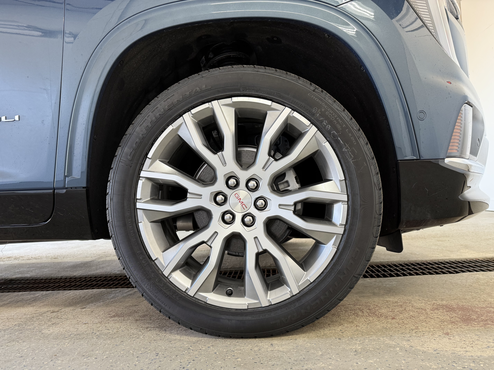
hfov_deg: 71.6
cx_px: 247
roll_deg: +2.9
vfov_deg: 56.8
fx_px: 343
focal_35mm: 24
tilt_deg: +2.9
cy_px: 185
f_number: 1.78
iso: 160
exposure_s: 1/60
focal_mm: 6.76
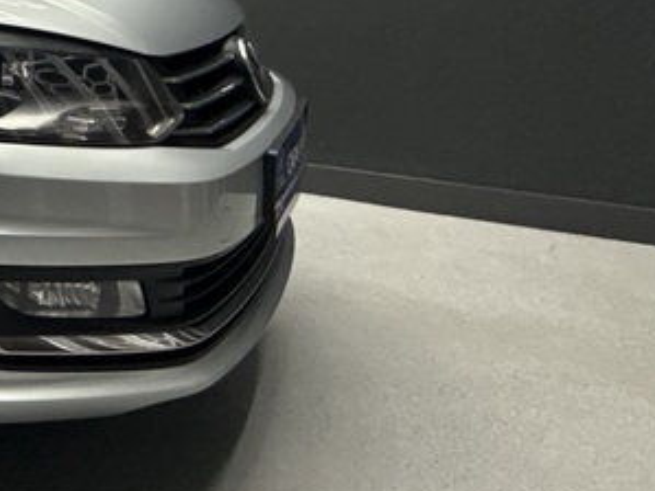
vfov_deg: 28.8
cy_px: 31
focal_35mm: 48
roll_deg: +0.5
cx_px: -333
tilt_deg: -5.9
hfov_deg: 27.3
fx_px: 908
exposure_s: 1/100
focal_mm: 2.22
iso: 160
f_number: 2.2
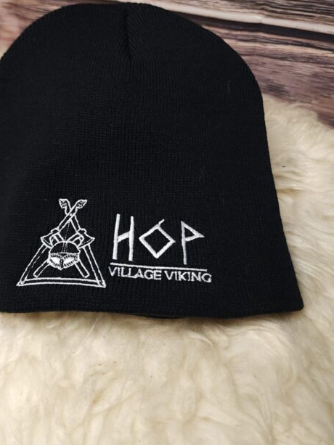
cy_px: 171
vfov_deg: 59.3
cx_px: 128
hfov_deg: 46.4
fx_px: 386
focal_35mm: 30
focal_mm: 6.4
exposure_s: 1/40
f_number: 1.8
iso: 320
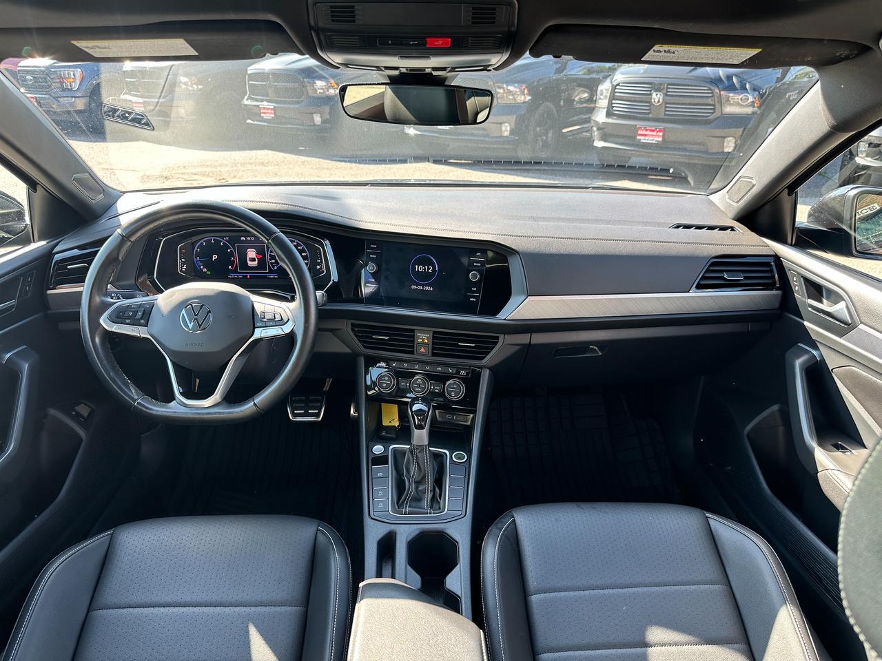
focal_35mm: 24
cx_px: 441
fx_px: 612
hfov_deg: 71.6
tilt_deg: -23.7
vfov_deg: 56.8
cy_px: 330
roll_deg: -0.7
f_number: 1.78
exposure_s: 1/182
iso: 64
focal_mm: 6.86
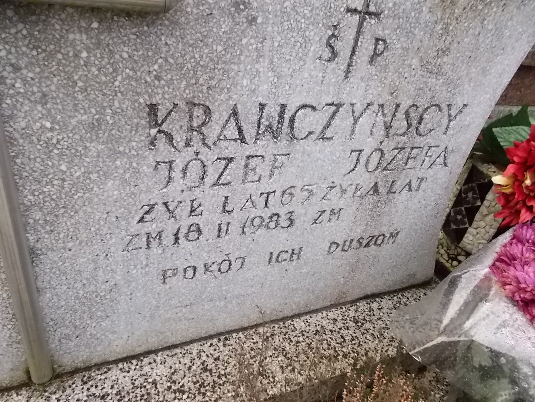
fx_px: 402
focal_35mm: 26
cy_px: 201
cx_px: 268
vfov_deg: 53.1
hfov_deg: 67.3
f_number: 3.2
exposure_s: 1/500
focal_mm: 4.6
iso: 400
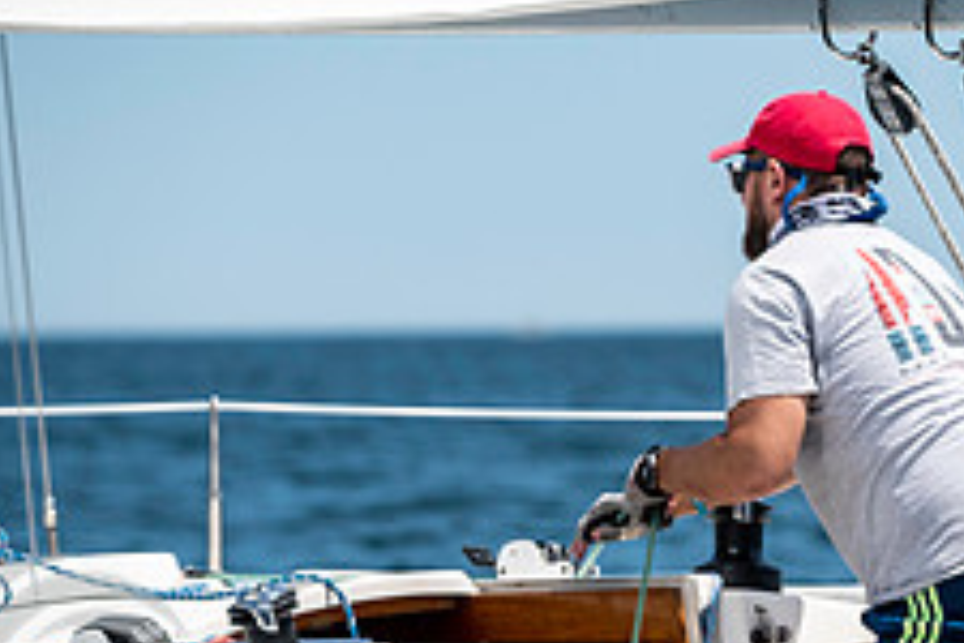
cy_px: 697
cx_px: 1157
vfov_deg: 3.5
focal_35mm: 393
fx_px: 10523
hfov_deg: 5.2
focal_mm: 145
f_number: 5
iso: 160
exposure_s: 1/1250
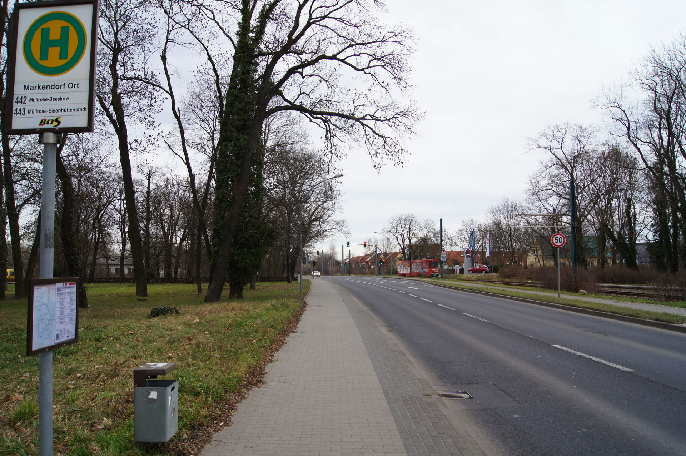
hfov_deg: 67.4
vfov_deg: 47.8
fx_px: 514
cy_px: 228
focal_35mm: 27
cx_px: 343
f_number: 8
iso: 100
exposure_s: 1/40
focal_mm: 18
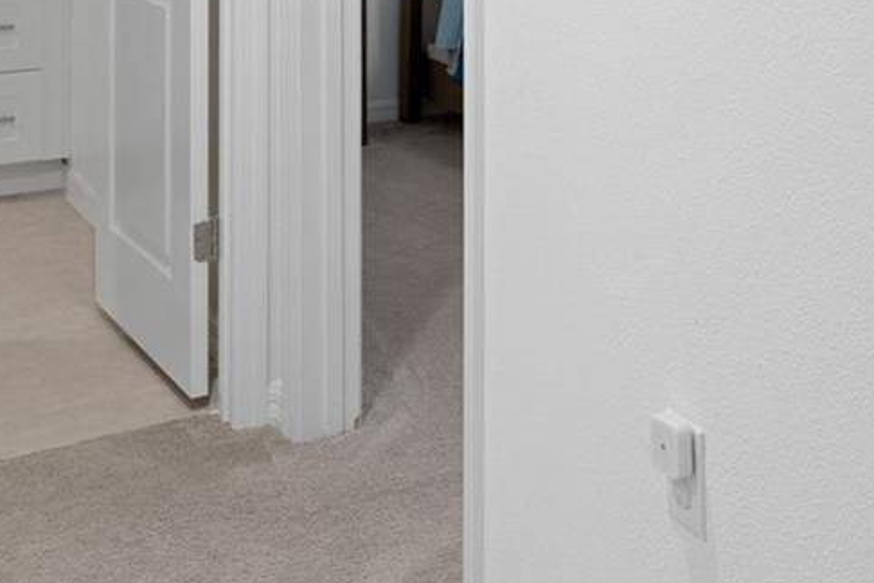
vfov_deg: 21.9
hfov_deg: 32.7
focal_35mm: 56
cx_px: 879
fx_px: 1359
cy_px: -160
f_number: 8
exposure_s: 2
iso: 320
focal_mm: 17
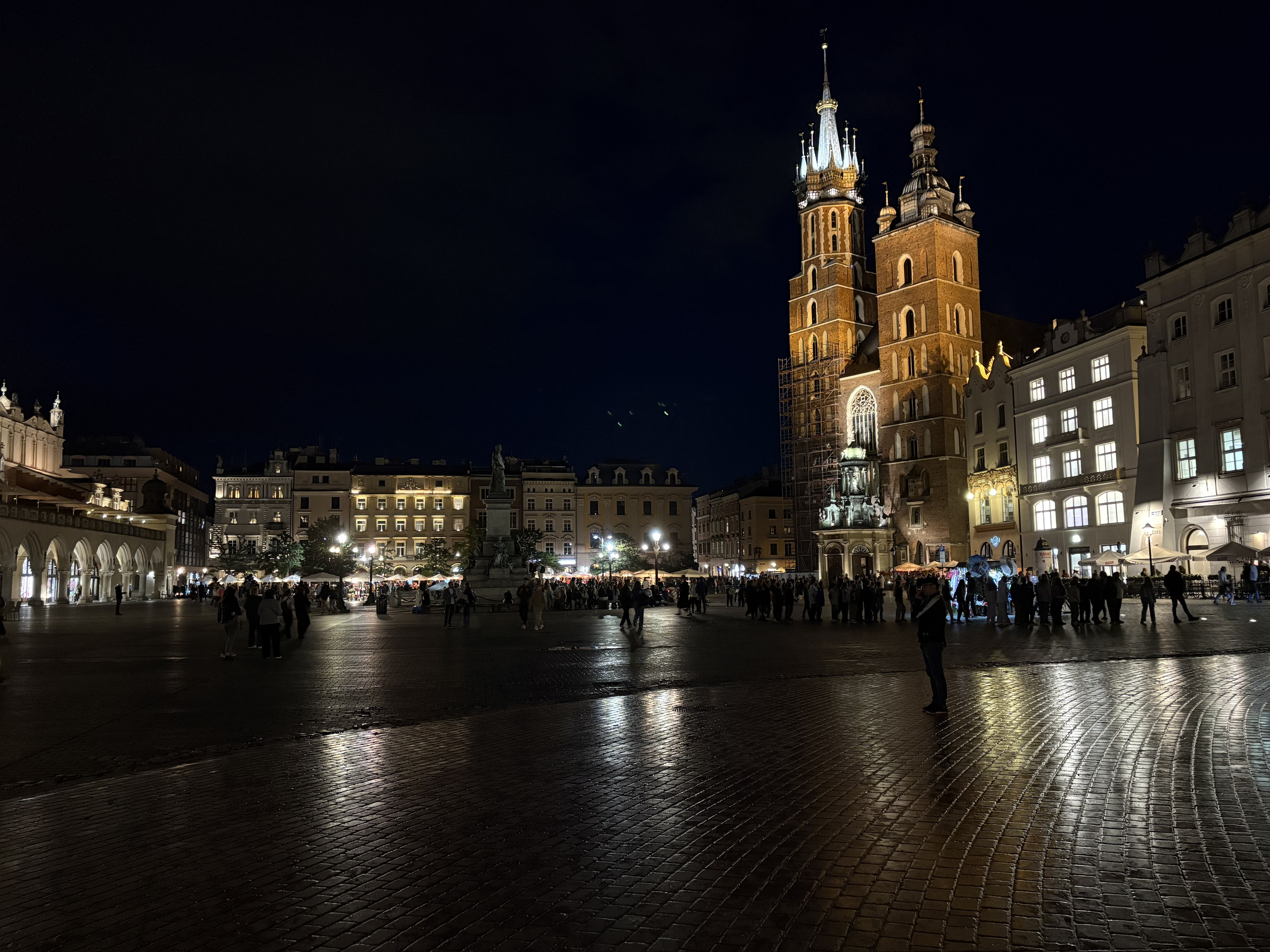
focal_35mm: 26
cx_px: 635
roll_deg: +1.1
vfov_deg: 53.1
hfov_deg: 67.3
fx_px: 954
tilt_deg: +6.5
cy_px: 476
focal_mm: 5.96
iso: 800
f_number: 1.6
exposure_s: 1/25
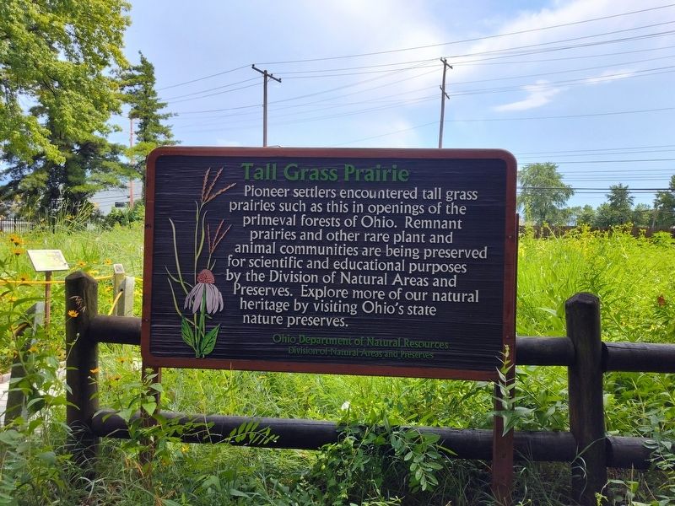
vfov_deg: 58.9
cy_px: 253
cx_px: 338
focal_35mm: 23
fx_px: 448
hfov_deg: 73.9
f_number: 1.8
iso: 100
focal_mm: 5.56
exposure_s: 1/873
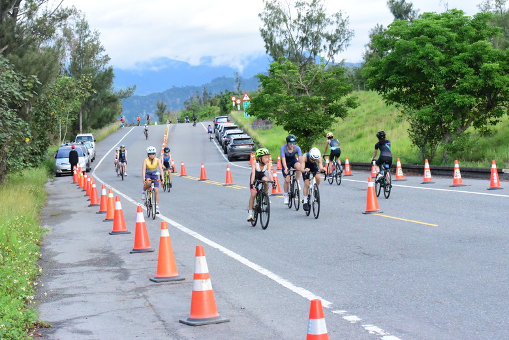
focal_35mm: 90
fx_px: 1273
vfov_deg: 15.2
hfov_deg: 22.6
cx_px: 254
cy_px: 170
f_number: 13
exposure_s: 1/2500
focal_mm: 90
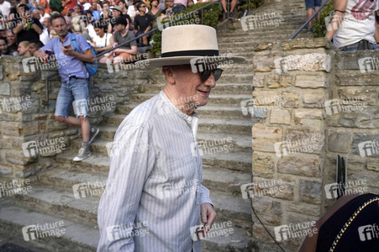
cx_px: 190
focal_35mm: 29
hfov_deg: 63.7
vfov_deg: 44.9
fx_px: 305
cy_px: 126
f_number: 5.6
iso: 1250
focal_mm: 29
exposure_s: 1/1600
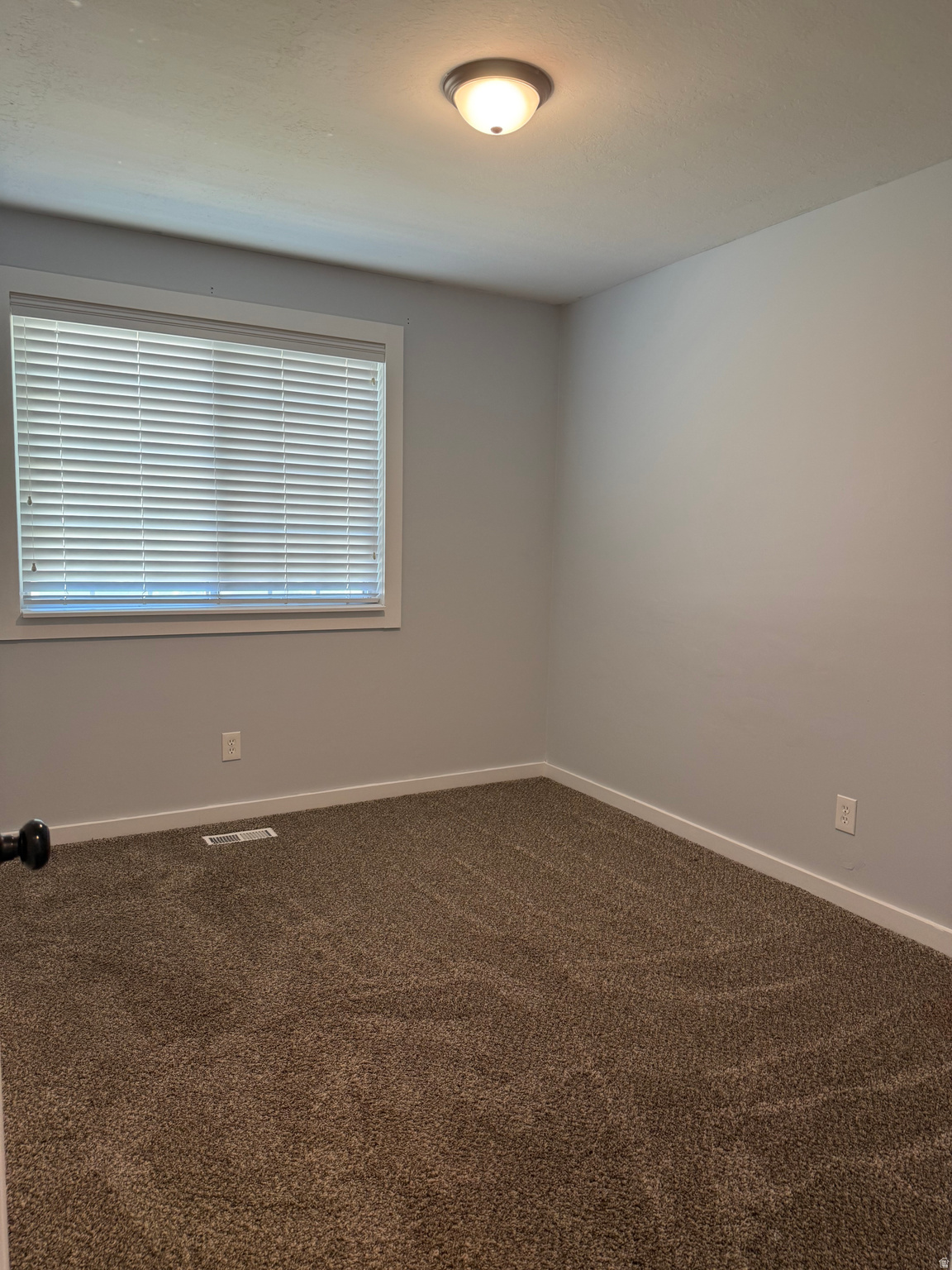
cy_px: 635
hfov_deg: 56.8
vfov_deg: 71.6
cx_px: 476
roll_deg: -2.5
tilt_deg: -6.5
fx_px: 880
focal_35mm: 24
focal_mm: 6.76
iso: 125
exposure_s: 1/60
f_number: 1.78
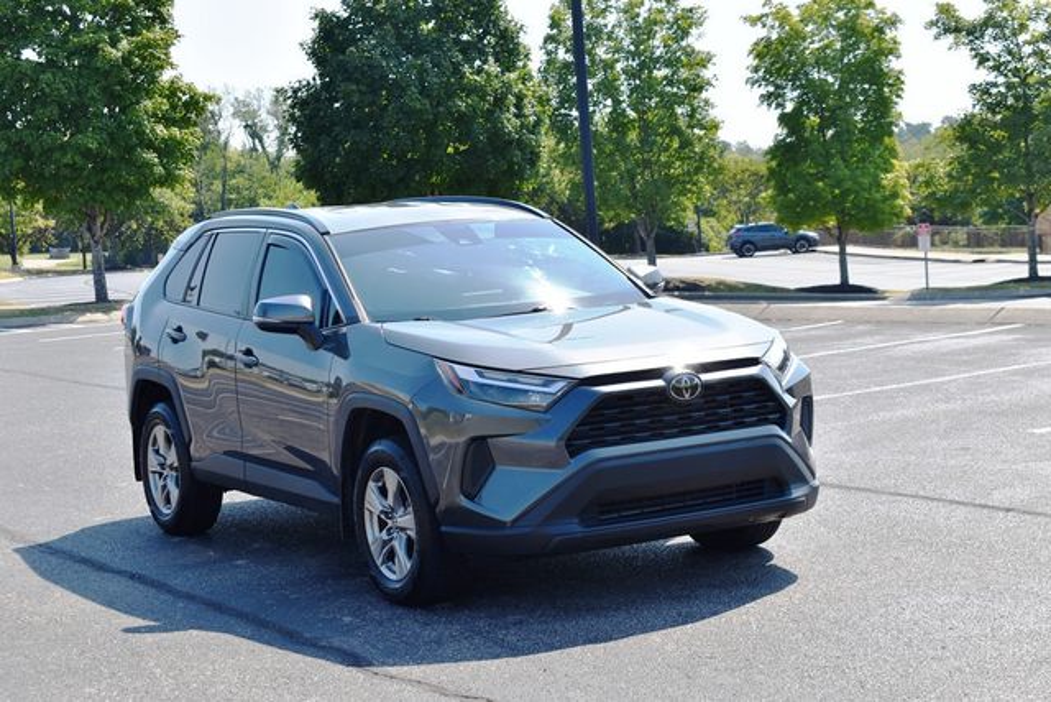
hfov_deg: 28.1
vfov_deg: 18.9
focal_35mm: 72
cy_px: 351
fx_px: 2102
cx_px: 526
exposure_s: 1/250
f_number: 8
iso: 100
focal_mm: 48
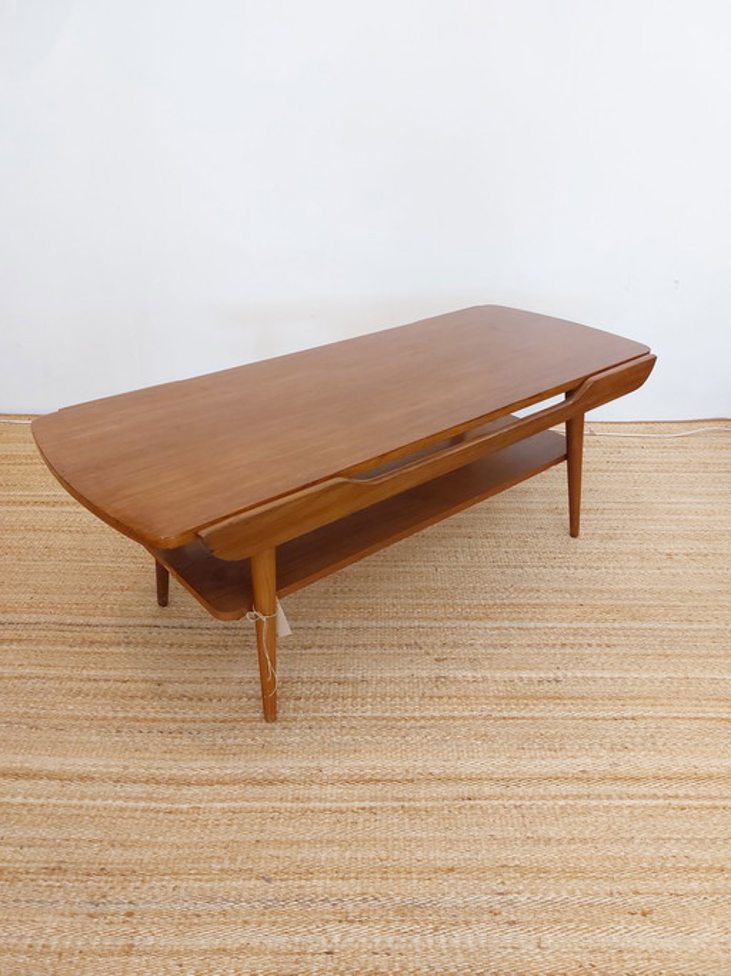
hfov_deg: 54.9
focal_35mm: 25
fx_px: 704
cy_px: 488
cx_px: 366
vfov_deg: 69.4
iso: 320
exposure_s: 1/50
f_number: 1.8
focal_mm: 5.23
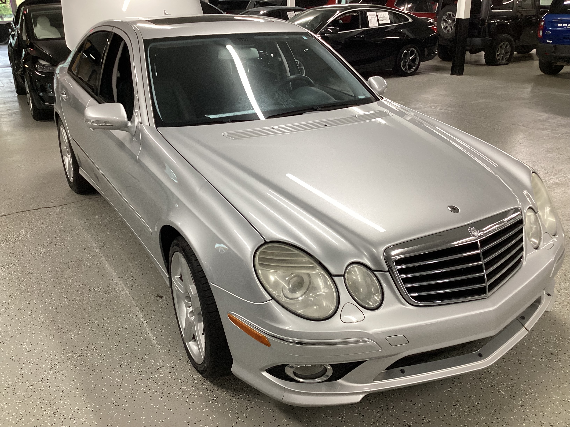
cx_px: 285
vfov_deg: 45.4
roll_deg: +0.7
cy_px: 214
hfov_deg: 58.4
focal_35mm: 31
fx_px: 510
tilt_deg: -23.5
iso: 125
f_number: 2.4
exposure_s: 1/50
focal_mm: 3.3
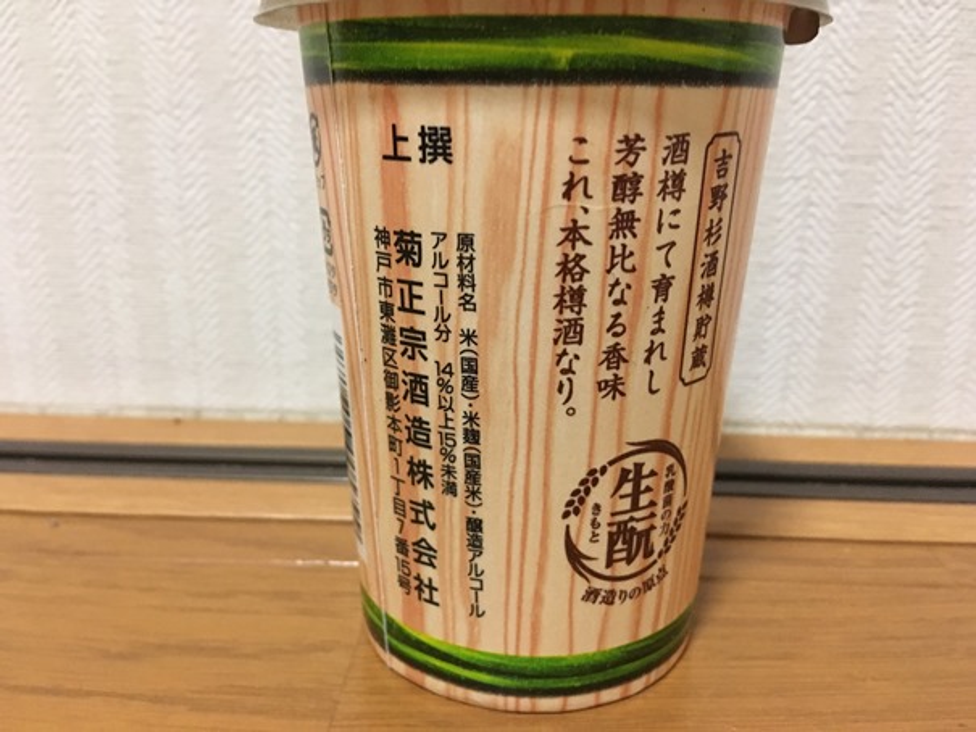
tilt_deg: -17.9
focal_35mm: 29
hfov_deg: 61.6
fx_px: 818
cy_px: 366
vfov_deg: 48.2
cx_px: 488
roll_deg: -0.2
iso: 200
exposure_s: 1/30
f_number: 2.2
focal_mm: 4.15
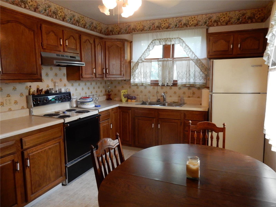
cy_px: 104
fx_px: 199
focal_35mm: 25
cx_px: 138
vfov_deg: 54.9
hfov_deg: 69.4
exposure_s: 1/25
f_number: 3.7
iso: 400
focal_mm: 4.5
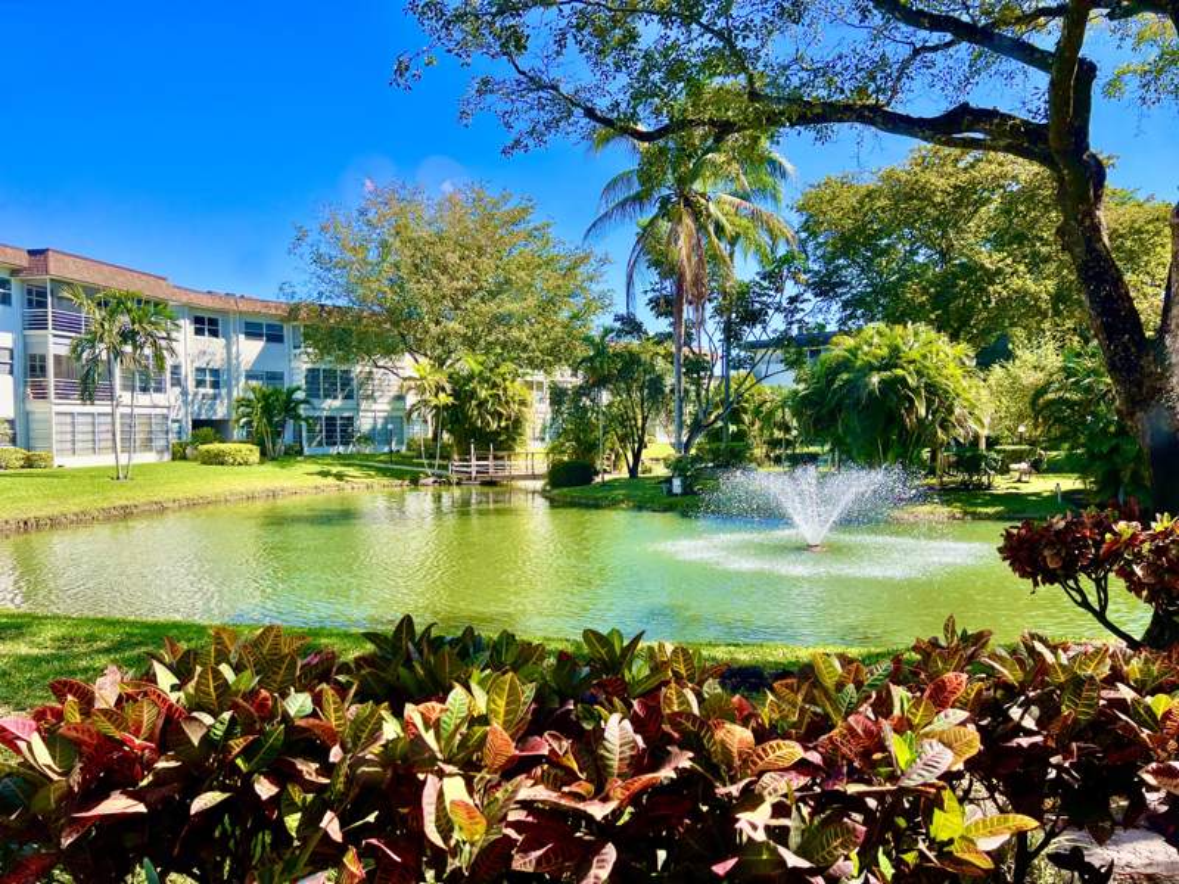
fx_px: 886
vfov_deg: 53.1
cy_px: 442
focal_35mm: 26
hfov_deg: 67.3
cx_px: 590
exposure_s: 1/957
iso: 50
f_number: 1.5
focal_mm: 5.7
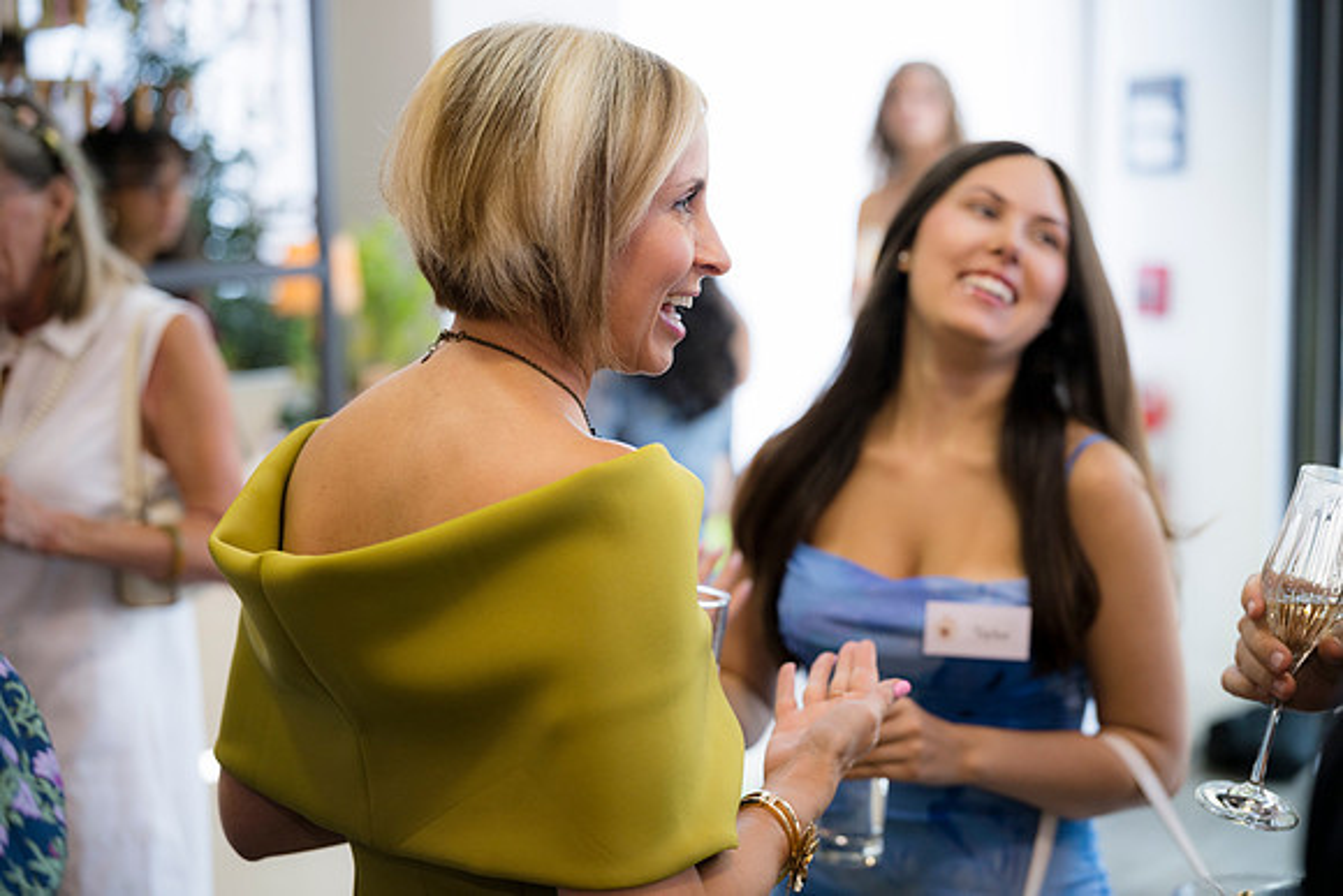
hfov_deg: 36.2
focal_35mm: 55
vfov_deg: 24.6
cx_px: 672
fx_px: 2052
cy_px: 448
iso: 400
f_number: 2.2
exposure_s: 1/160
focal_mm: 55
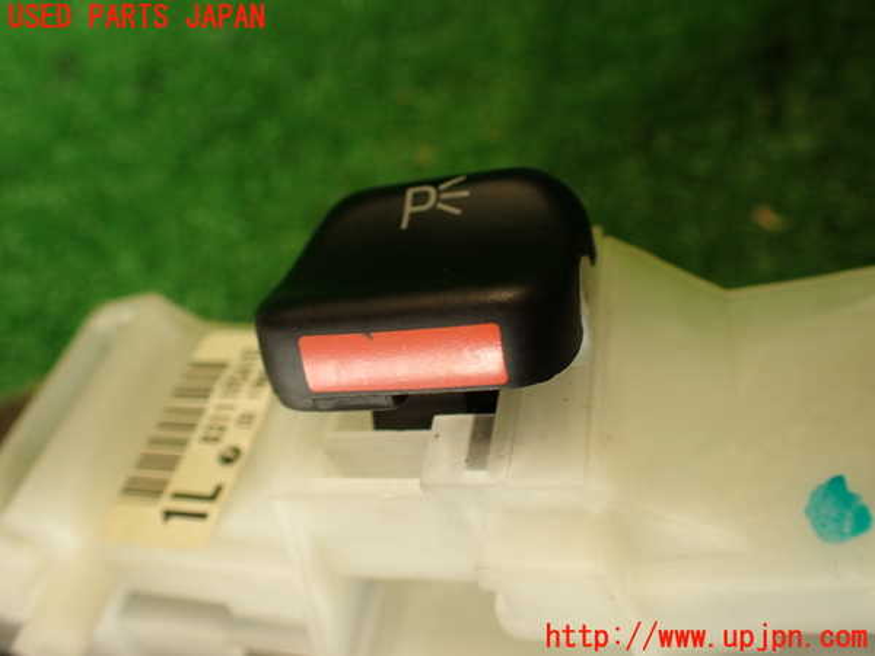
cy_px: 328
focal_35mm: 30
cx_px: 438
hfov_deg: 60.0
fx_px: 758
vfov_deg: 46.8
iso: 200
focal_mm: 5.4
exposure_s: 1/60
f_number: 2.3
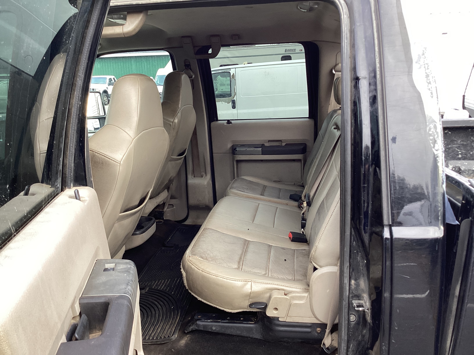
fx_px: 424
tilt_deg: -15.5
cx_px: 237
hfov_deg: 58.4
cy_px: 178
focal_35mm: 31
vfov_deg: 45.4
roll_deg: +2.0
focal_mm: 3.3
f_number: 2.4
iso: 80
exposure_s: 1/100
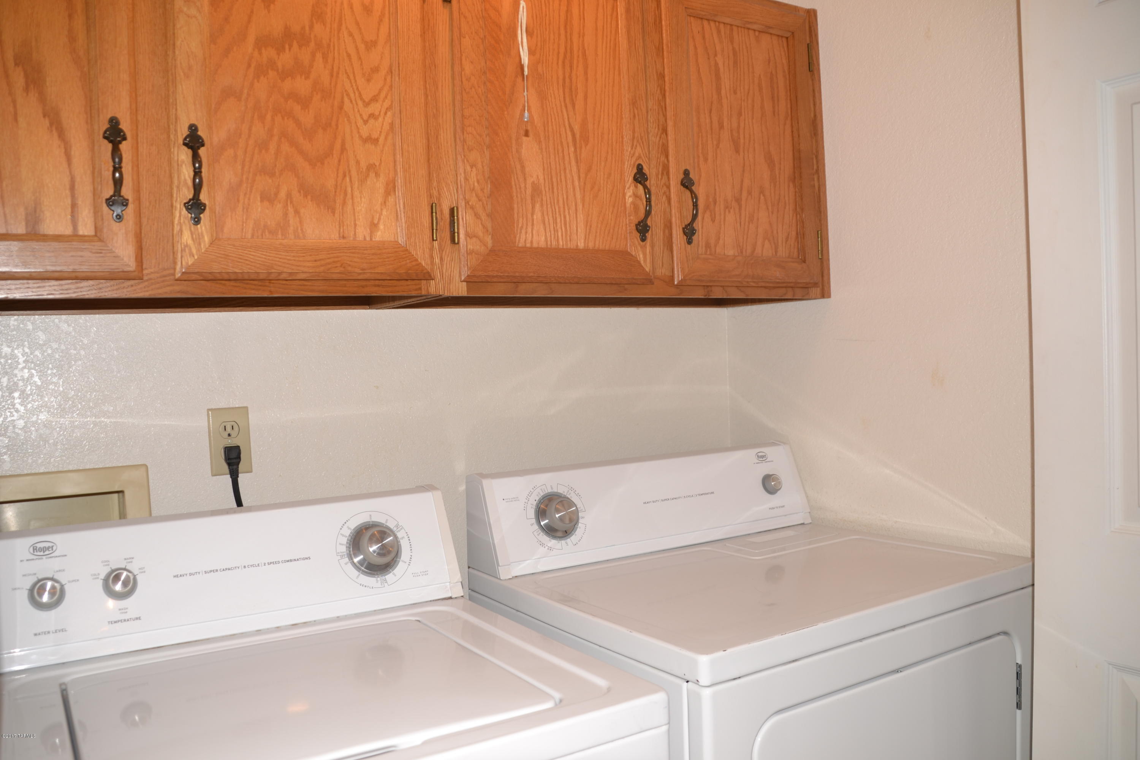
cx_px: 570
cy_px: 380
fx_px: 950
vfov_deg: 43.6
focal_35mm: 30
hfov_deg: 61.9
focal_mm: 20
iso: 100
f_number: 3.5
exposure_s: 1/60
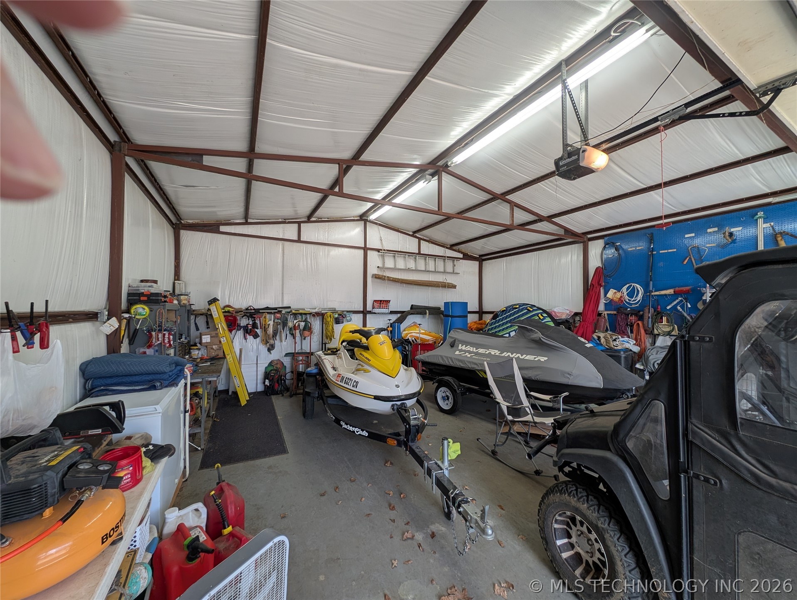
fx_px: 277
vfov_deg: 94.6
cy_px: 300
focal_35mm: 12
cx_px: 398
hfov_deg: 110.5
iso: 43
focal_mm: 2.23
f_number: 1.95
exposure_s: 1/120
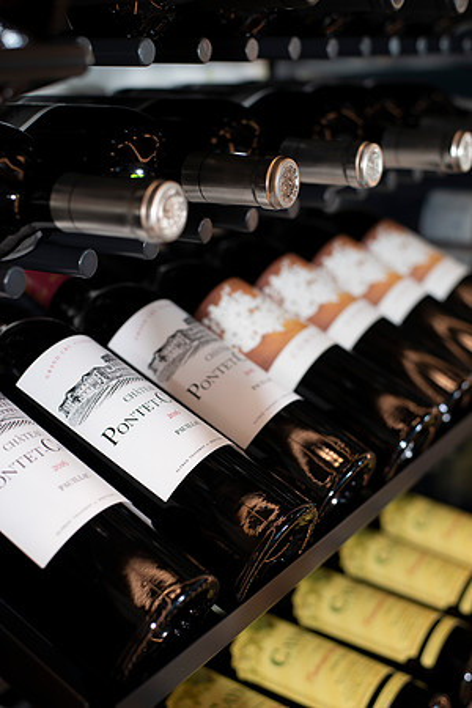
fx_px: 983
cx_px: 236
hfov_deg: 27.0
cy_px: 354
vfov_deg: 39.6
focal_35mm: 50
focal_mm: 50
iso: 250
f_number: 3.5
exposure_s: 1/250
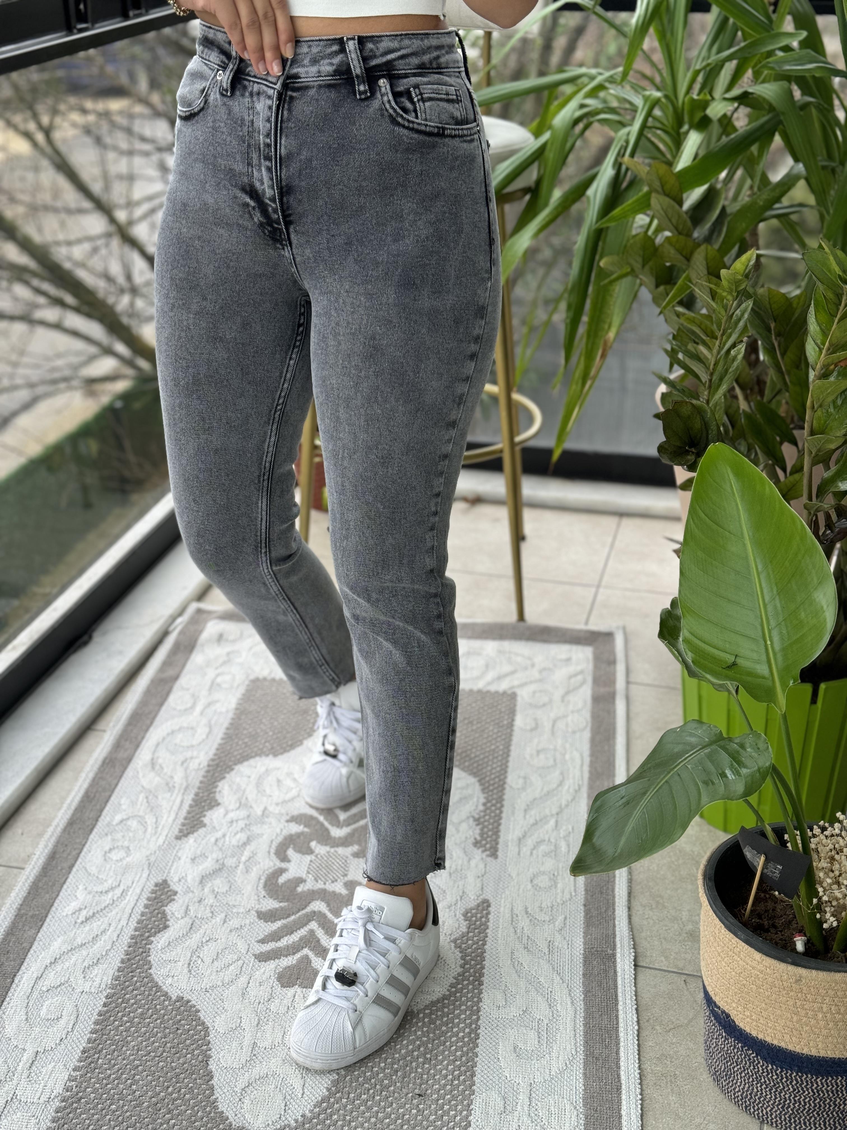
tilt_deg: -38.2
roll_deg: +0.3
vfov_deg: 39.7
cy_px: 565
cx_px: 424
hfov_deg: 30.3
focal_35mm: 48
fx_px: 1566
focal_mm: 6.86
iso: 100
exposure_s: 1/119
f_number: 1.78
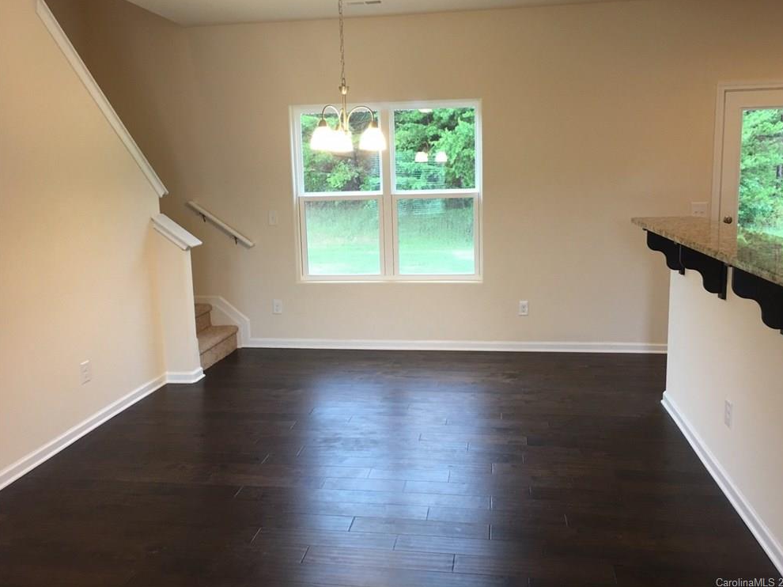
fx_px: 678
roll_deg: +0.8
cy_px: 286
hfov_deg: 60.0
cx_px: 402
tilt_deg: -7.1
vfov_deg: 46.8
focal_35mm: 30
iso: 50
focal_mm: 4.15
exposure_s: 1/15
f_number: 2.2
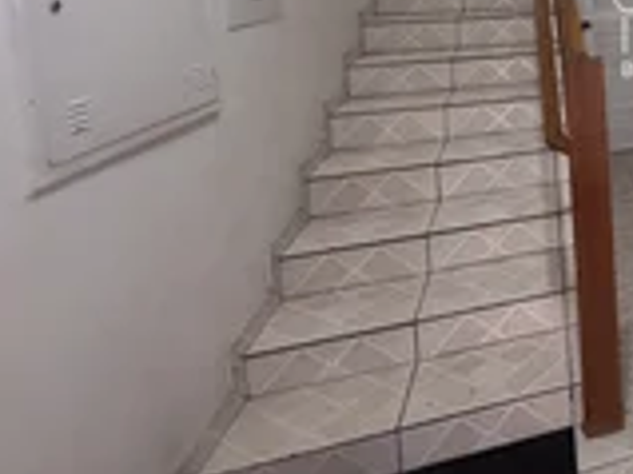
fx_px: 621
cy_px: 2
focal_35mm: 34
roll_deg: +0.8
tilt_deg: -2.7
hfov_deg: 39.2
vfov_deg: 37.4
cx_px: 760
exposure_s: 1/60
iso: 320
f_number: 2.2
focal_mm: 2.22
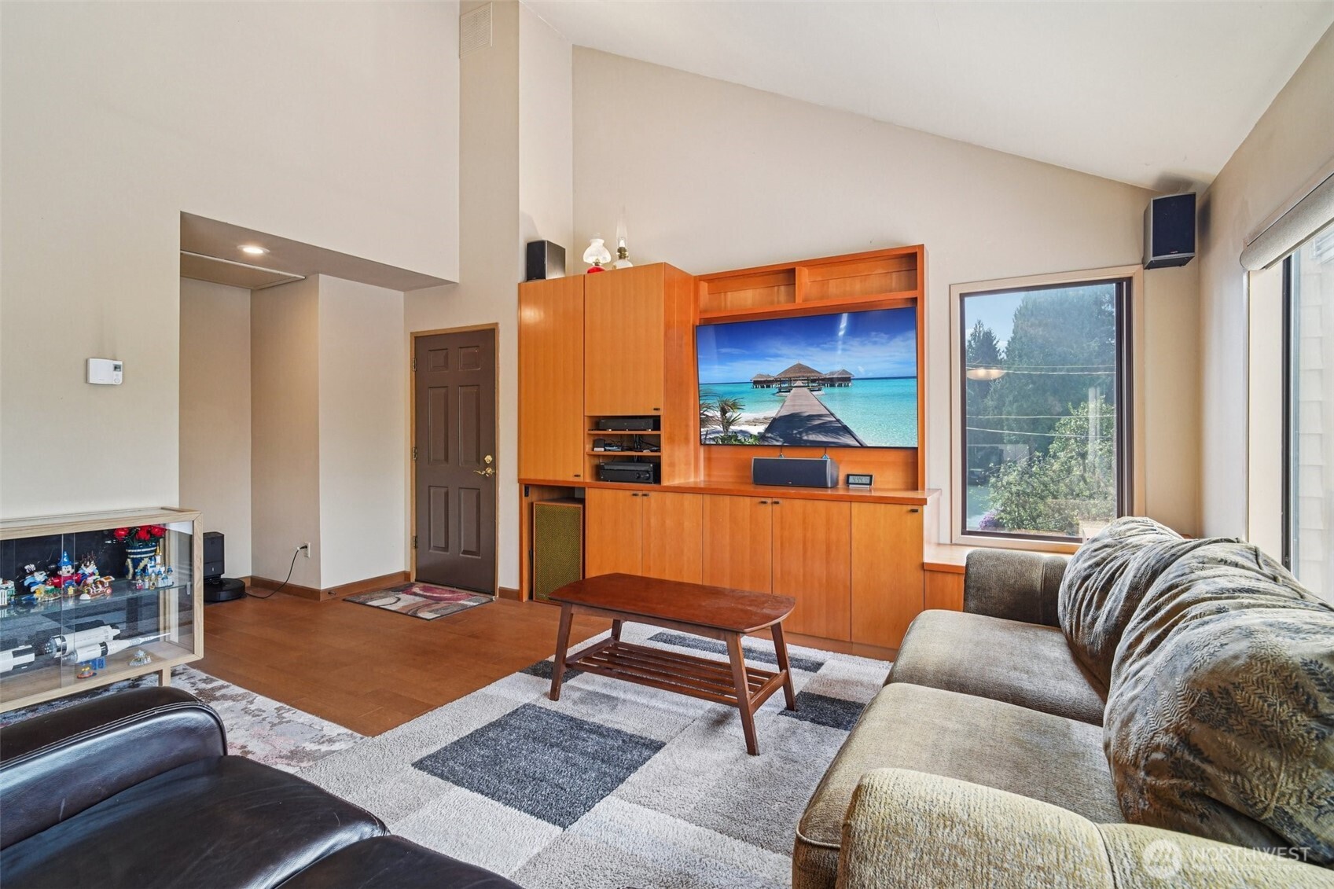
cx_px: 667
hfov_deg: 96.7
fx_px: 593
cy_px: 444
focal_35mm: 16
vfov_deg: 73.7
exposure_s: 1/40
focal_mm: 16
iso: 1600
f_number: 8
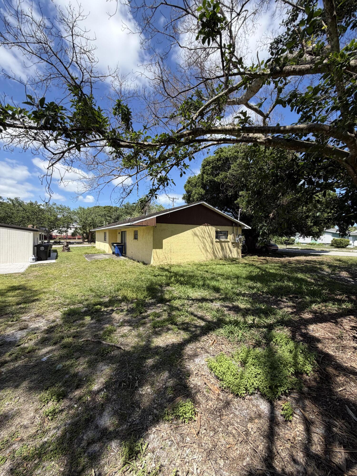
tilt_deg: +0.2
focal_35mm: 14
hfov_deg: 85.7
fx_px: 193
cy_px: 238
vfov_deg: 102.1
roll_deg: -0.7
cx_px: 178
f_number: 2.2
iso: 32
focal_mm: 2.22
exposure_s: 1/770
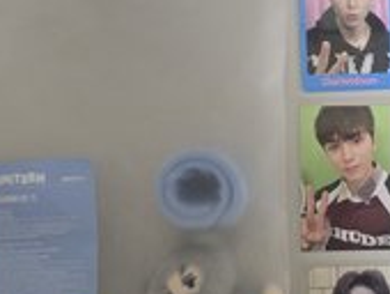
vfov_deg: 27.1
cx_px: 365
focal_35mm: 54
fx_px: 609
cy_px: 156
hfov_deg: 33.3
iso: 640
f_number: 1.7
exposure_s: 1/60.2
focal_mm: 6.3
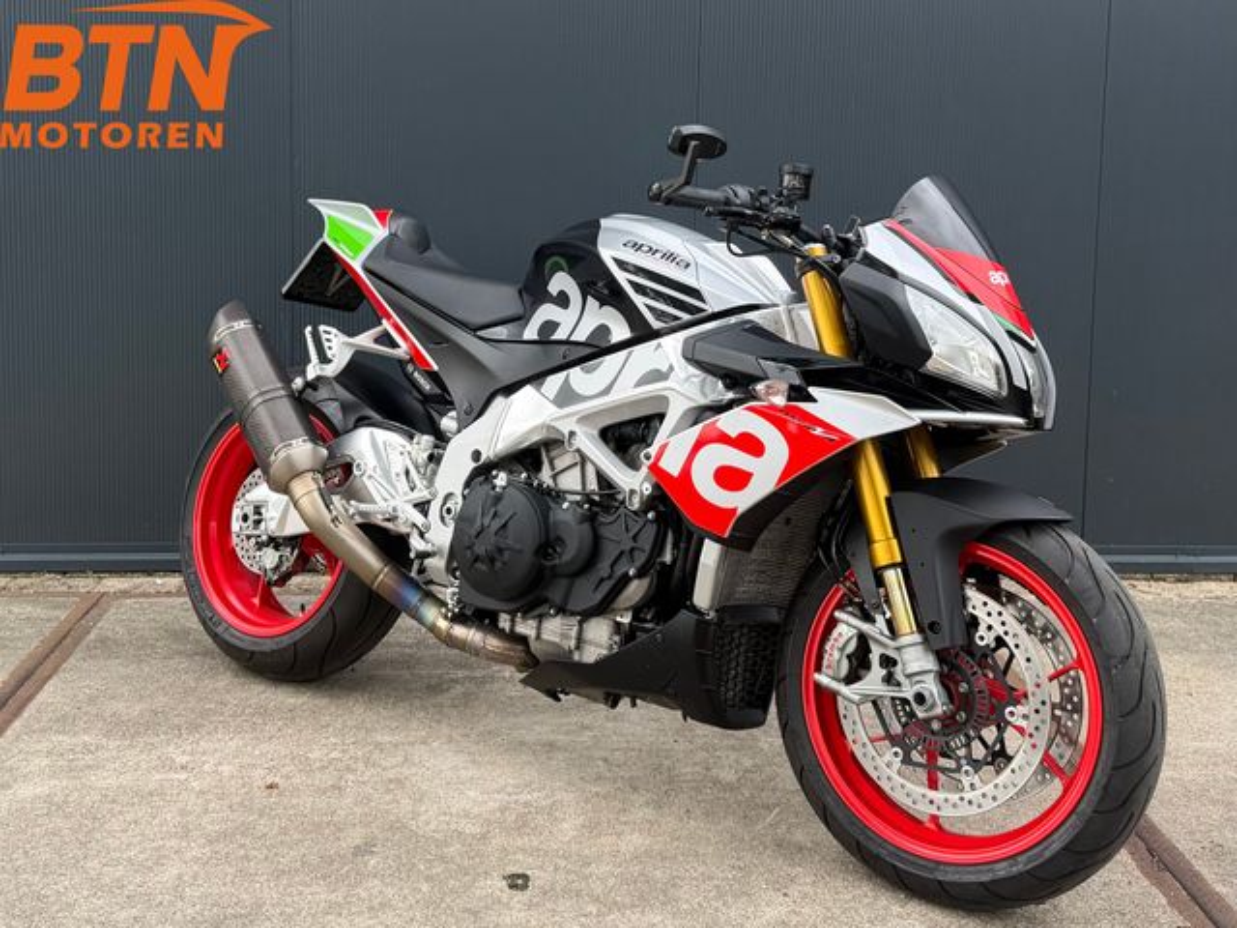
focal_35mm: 24
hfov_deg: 71.6
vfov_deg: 56.8
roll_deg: -0.6
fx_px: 858
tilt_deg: -5.5
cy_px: 464
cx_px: 618
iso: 160
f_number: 1.78
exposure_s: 1/121
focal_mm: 6.76
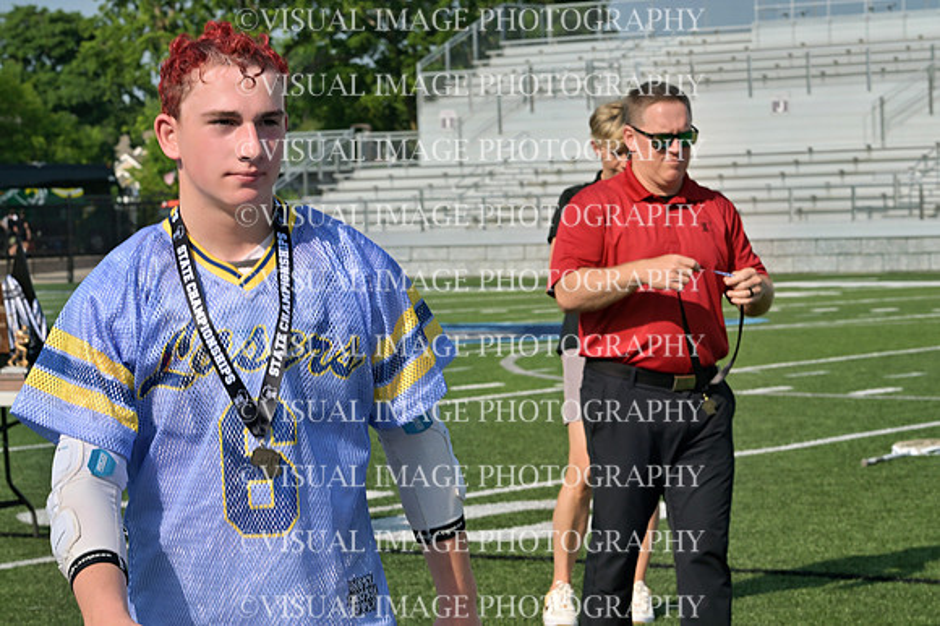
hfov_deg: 17.5
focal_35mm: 117
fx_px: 3053
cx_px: 470
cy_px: 313
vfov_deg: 11.7
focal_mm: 78
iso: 100
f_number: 11
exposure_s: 1/250
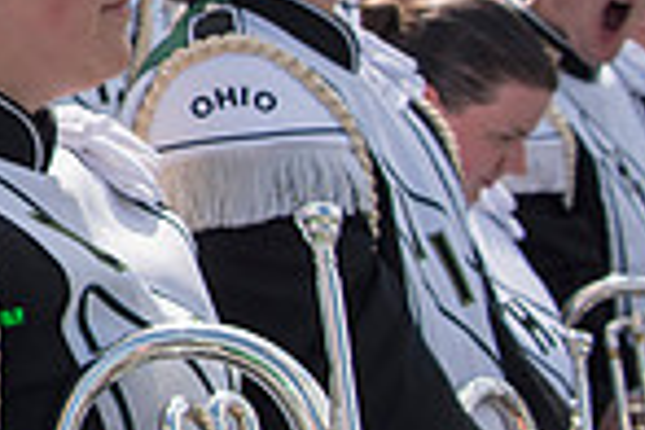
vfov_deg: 14.1
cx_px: -469
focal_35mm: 95
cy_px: -55
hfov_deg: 17.8
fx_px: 1702
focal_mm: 24
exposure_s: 1/2500
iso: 200
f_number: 4.5
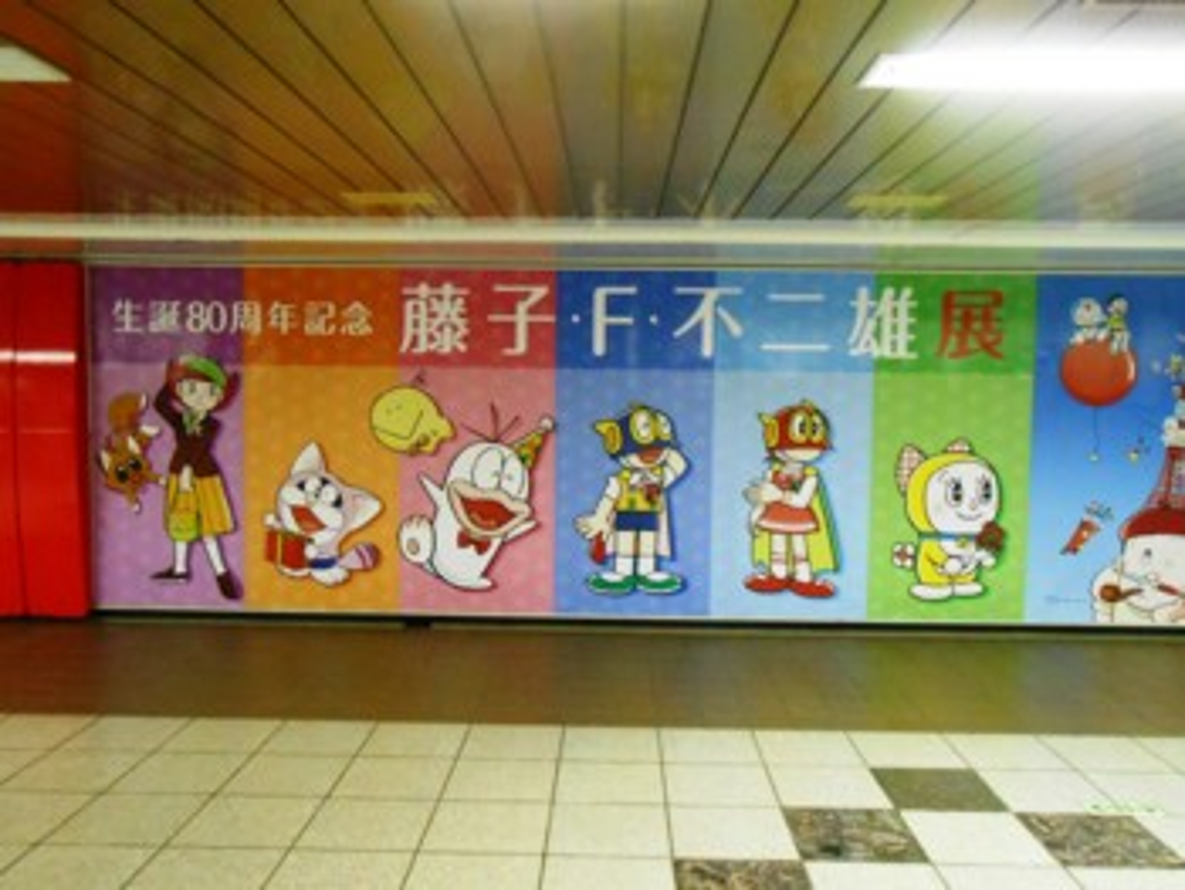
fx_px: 1028
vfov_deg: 46.8
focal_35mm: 30
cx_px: 592
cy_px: 445
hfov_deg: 59.9
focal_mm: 5.3
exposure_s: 1/40
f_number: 3.8
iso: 800
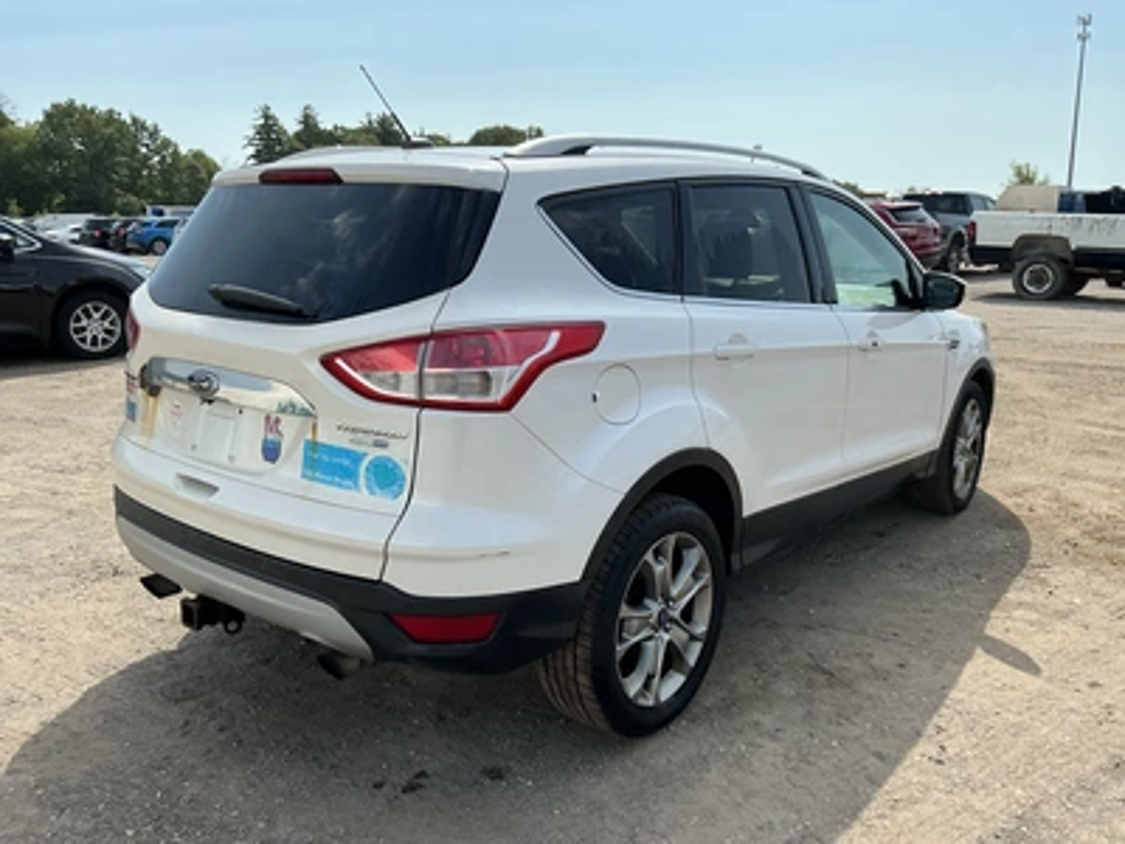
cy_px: 422
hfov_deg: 63.4
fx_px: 910
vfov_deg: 49.7
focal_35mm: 28
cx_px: 562
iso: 25
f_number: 1.8
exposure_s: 1/1626
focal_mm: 3
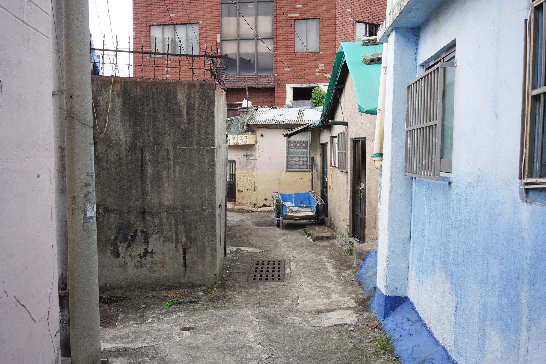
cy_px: 182
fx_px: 531
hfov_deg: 54.4
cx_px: 273
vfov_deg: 37.9
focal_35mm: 35
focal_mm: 35
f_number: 7.1
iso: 200
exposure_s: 1/100
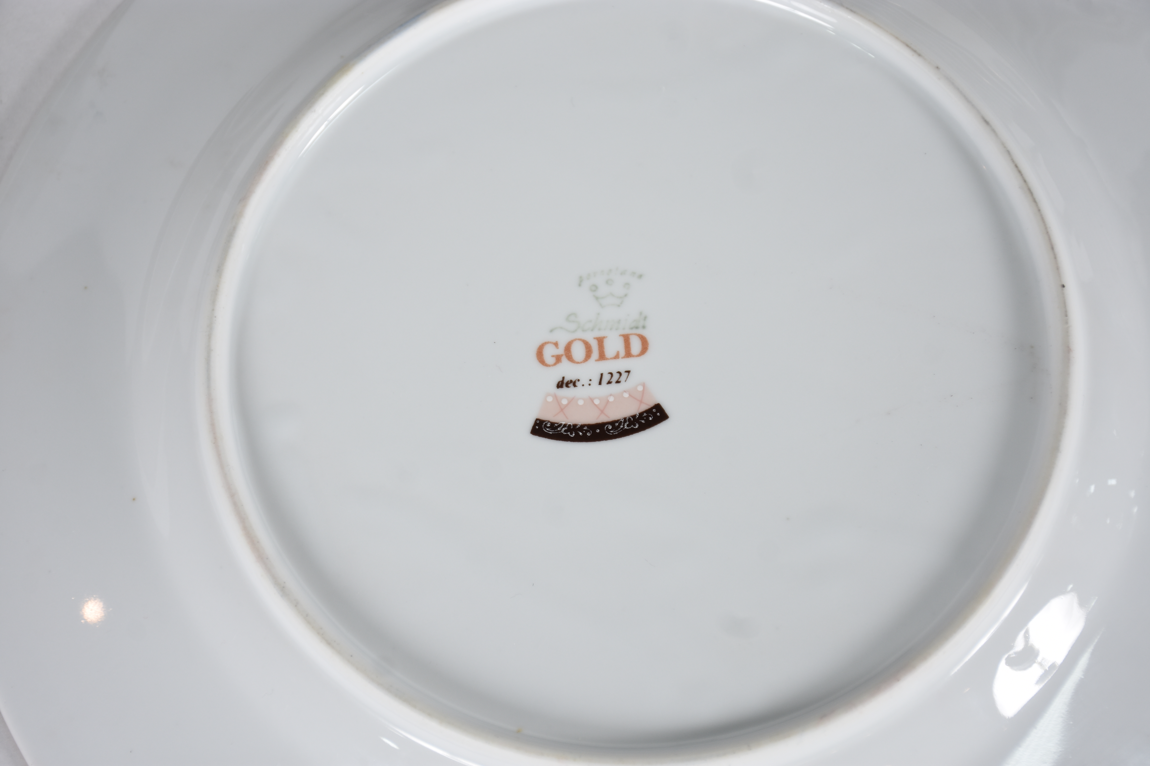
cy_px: 383
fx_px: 2875
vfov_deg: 15.2
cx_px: 575
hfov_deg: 22.6
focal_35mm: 90
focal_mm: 60
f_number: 6.3
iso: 200
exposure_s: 1/50
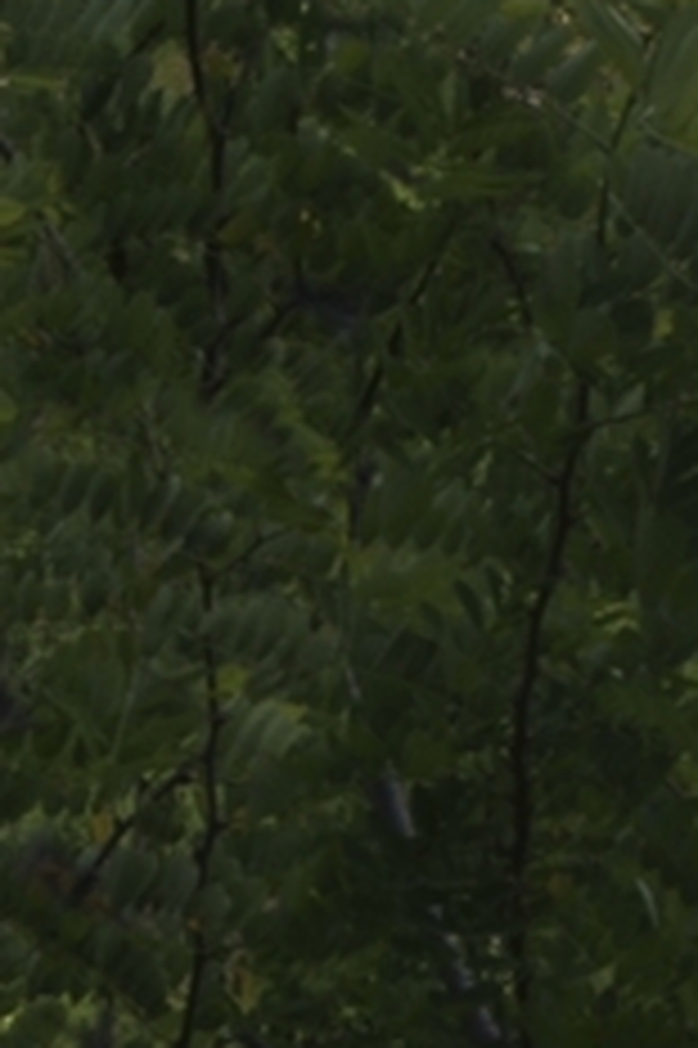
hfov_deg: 4.2
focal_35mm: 330
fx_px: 9611
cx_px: 144
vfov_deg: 6.1
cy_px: -724
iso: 200
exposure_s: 1/40
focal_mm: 40
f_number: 18
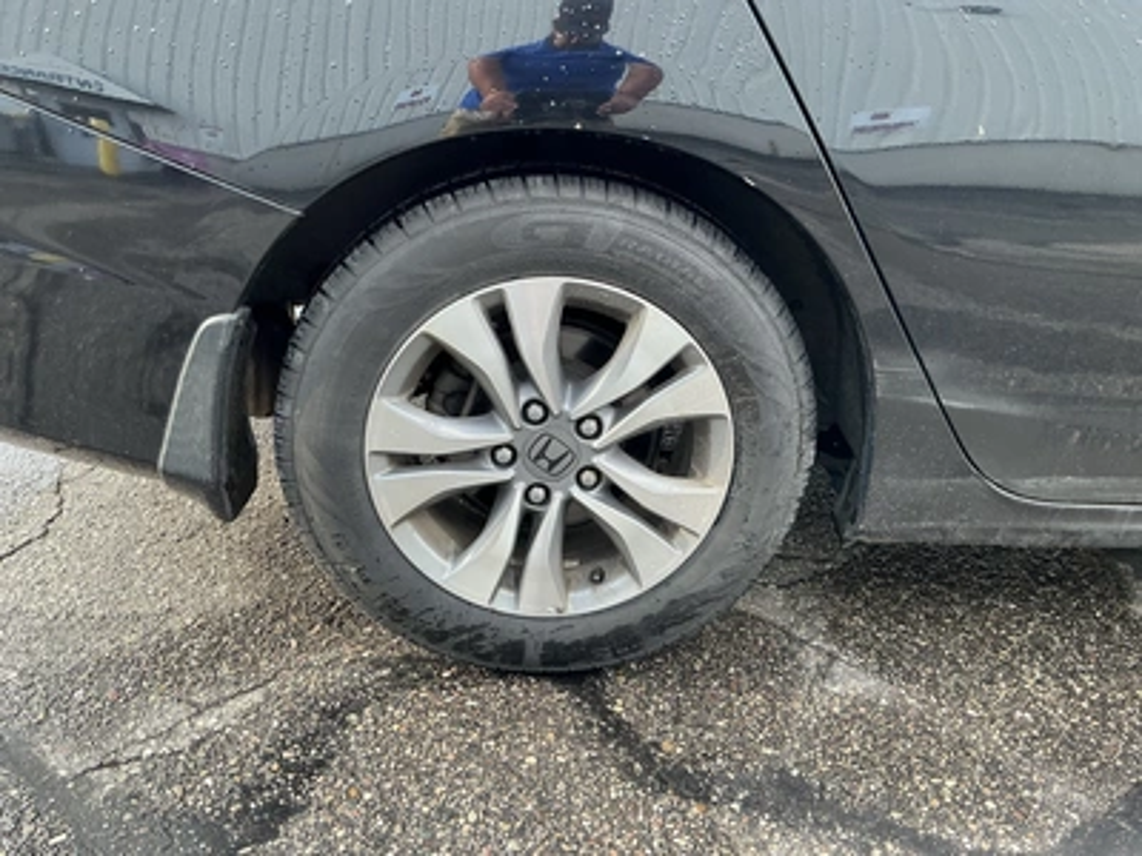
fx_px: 924
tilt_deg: -22.5
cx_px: 571
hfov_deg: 63.4
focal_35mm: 28
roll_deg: -0.8
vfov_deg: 49.7
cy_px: 428
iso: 50
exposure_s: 1/122
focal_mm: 3
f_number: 1.8
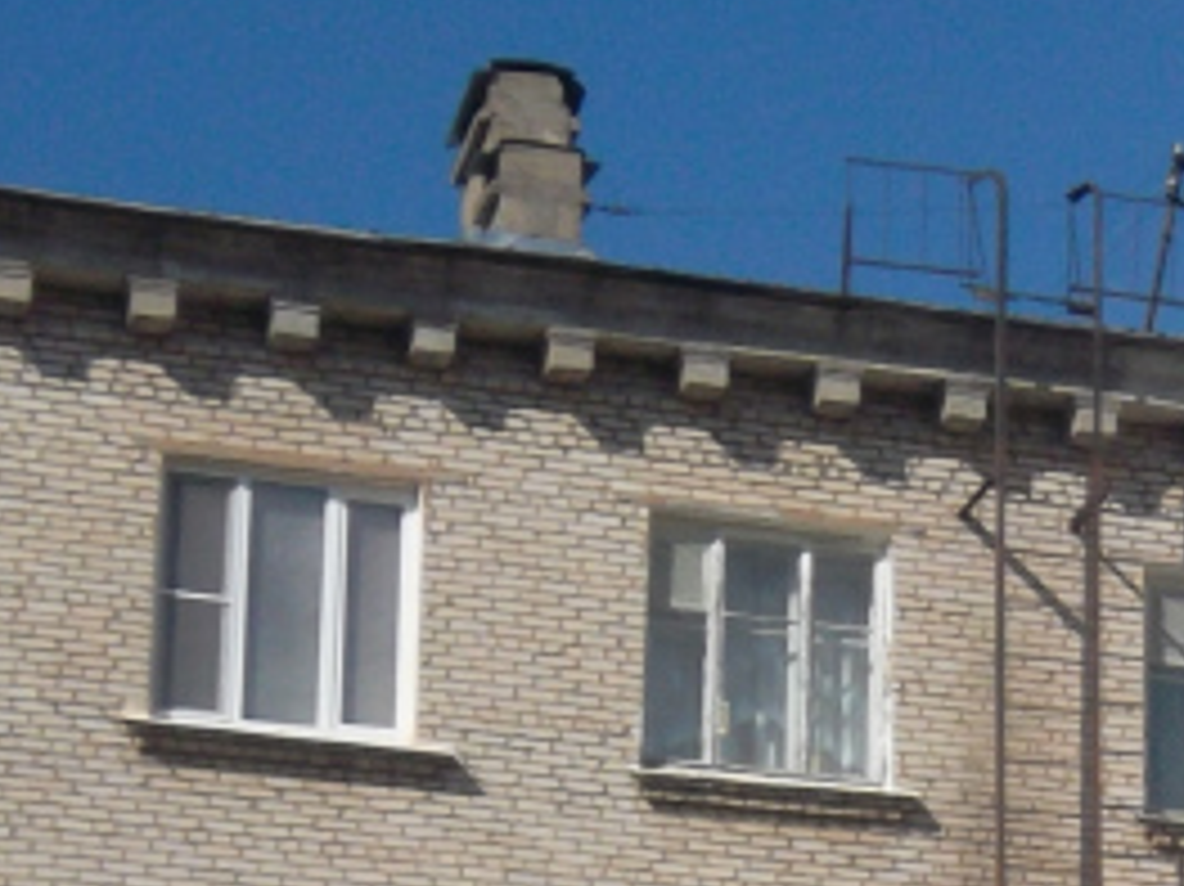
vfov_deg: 9.2
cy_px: 1185
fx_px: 5402
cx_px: 1576
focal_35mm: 158
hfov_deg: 12.1
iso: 80
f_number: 9.4
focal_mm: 5.7
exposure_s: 1/250
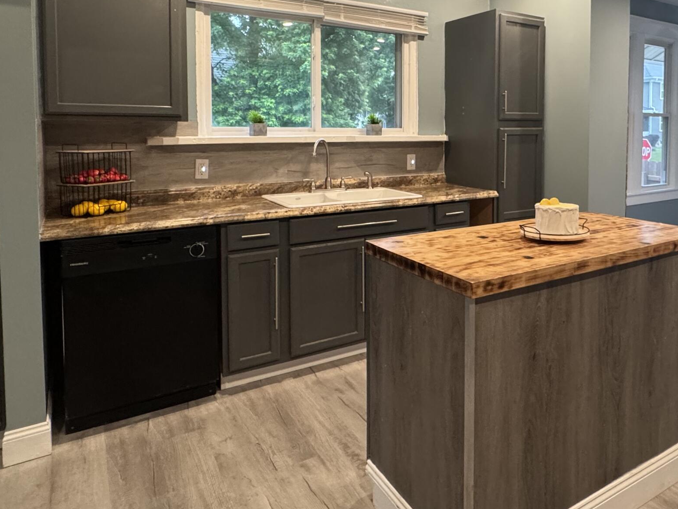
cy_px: 152
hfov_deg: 63.7
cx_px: 450
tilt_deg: -2.9
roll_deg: -0.6
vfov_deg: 50.0
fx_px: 529
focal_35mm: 27
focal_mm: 2.22
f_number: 2.2
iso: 320
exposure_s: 1/60
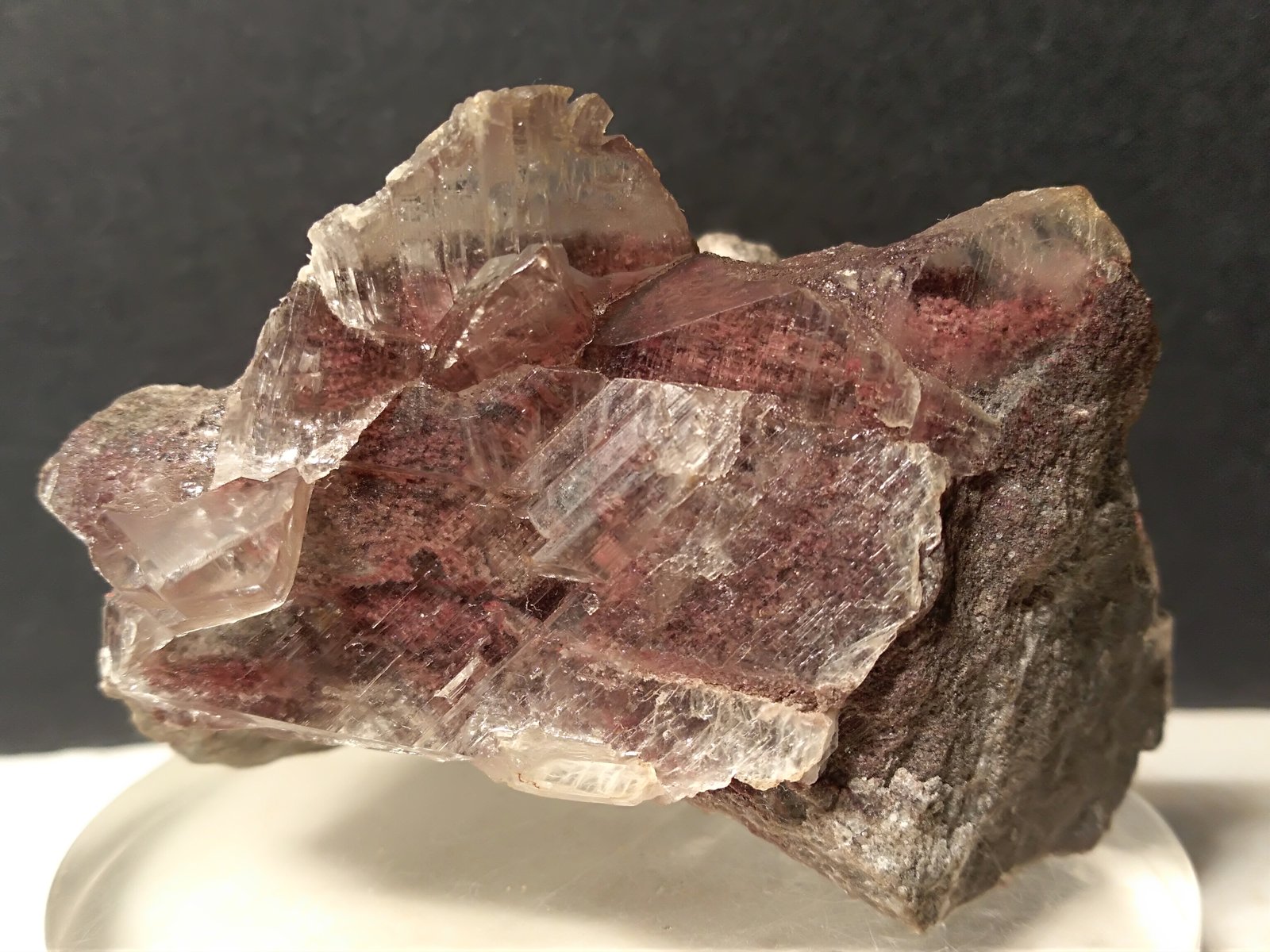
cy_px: 476
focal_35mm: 26
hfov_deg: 67.3
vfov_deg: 53.1
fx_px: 954
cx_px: 635
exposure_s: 1/100
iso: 107
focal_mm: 3.54
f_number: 2
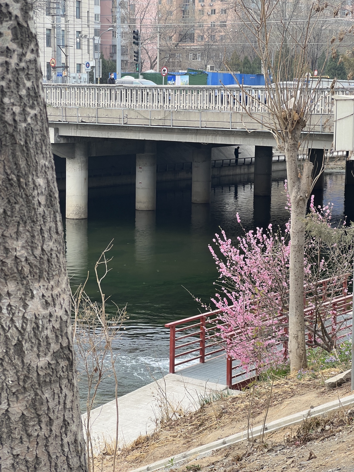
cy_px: 236
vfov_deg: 25.3
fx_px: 1050
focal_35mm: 77
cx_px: 177
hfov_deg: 19.1
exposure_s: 1/204
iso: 32
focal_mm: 9
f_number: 2.8
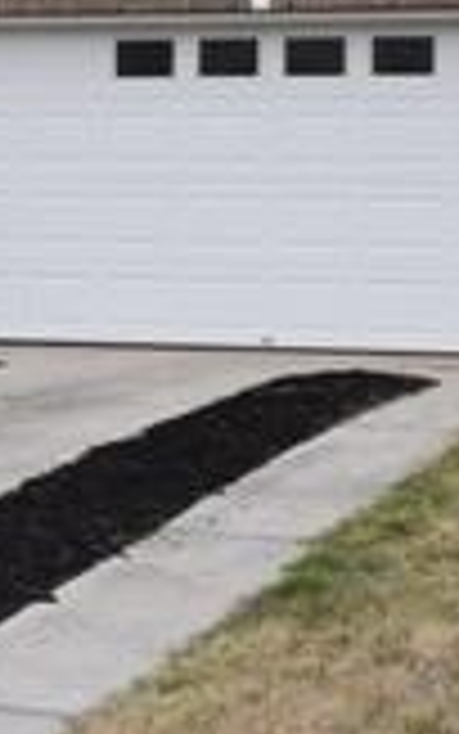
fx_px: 3000
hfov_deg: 8.7
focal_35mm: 150
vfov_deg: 13.6
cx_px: -27
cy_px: -83
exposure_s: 1/400
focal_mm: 25
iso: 200
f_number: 10
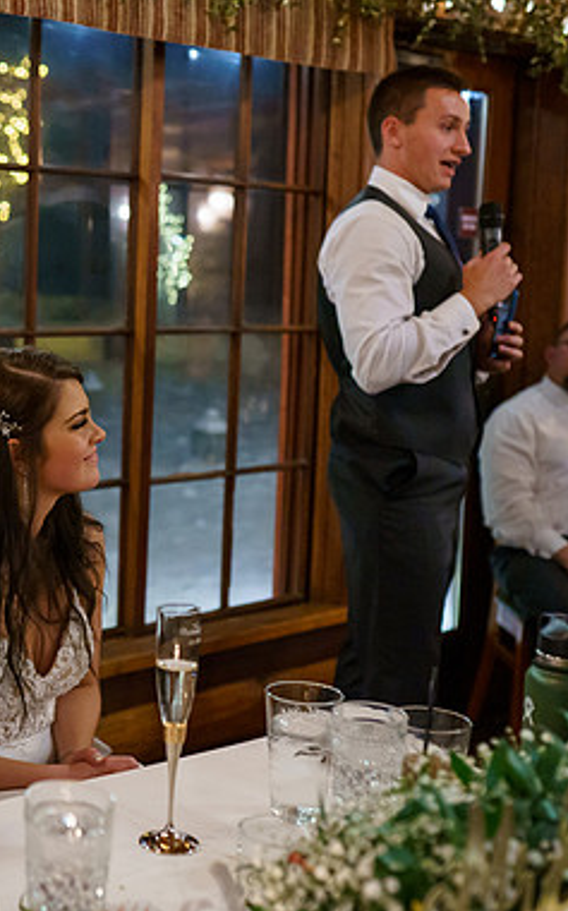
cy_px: 457
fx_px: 1364
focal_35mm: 55
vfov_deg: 36.9
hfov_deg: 22.4
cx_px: -38
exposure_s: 1/250
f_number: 2.2
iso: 3200
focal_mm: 35
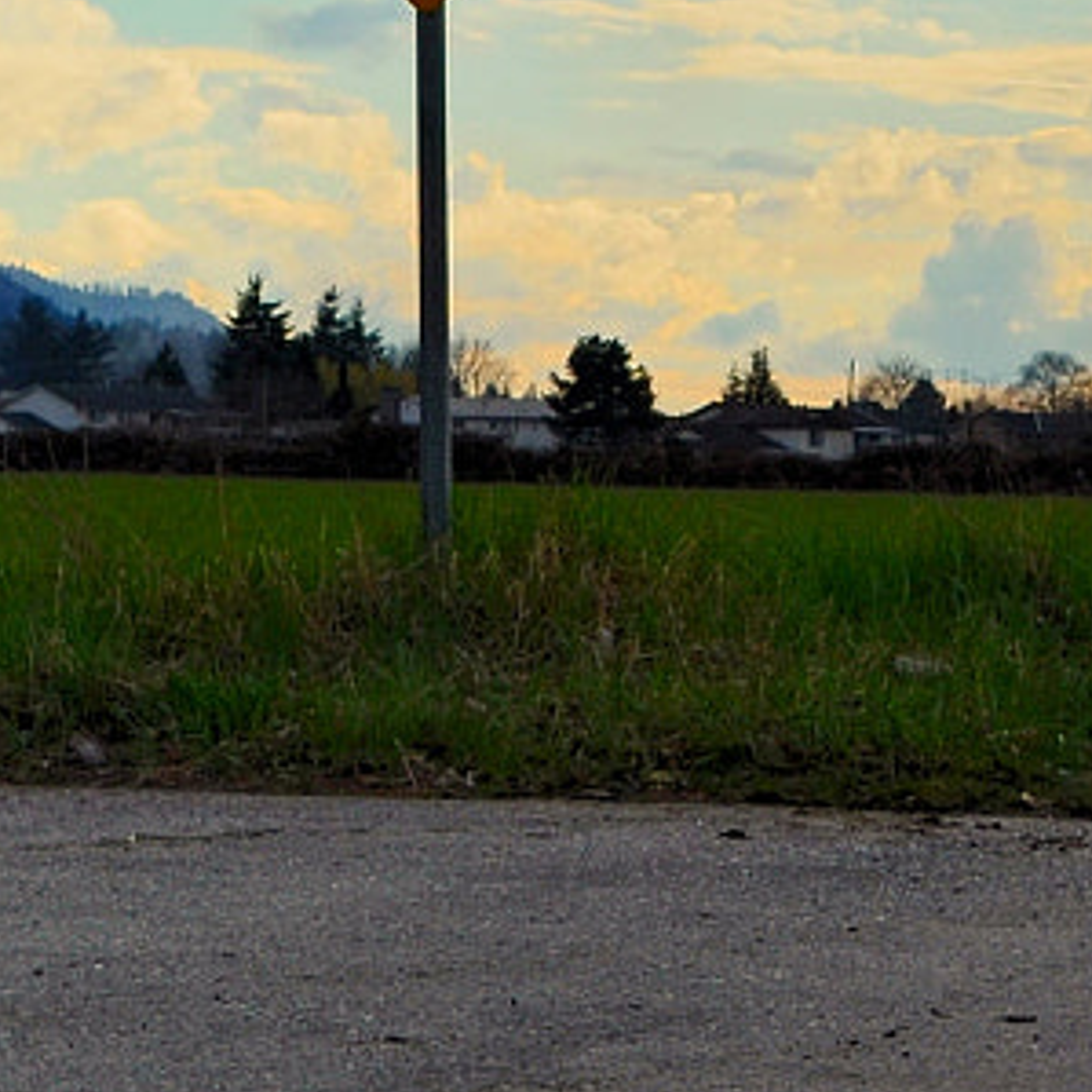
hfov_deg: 6.4
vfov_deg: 6.4
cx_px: 1622
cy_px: 590
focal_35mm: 272
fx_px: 9708
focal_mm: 40
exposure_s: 1/400
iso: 200
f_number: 11
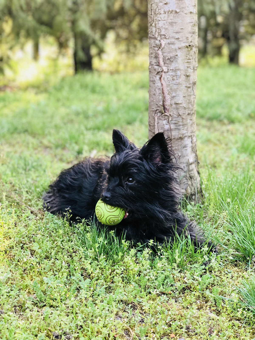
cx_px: 128
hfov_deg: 25.7
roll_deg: -3.0
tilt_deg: -14.1
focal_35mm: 57
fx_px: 560
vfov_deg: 33.8
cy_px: 170
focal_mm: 6.6
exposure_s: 1/50
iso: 80
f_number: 2.8
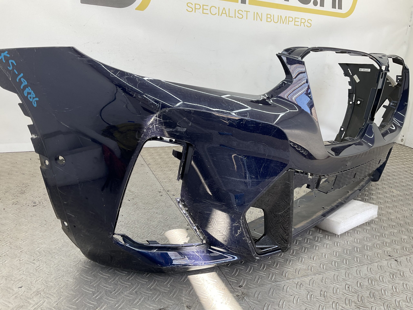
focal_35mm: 29
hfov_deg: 61.7
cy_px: 155
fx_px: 346
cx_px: 206
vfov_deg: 48.2
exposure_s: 1/100
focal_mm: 3
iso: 16
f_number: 1.8
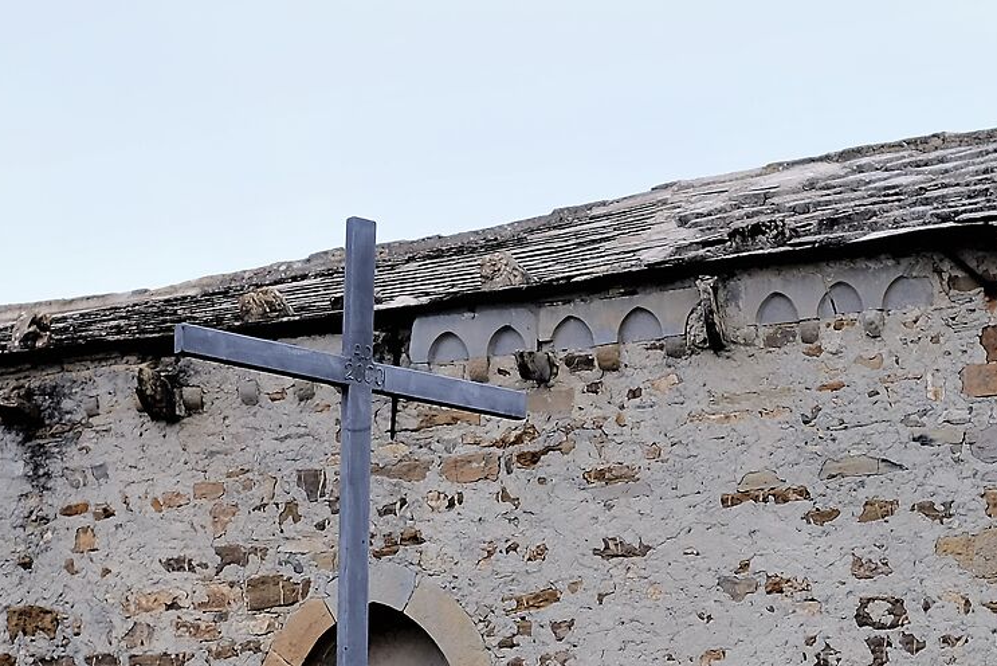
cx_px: 609
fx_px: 3131
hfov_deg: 18.1
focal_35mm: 113
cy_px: 795
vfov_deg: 11.9
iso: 160
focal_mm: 23
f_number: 2.8
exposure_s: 1/120
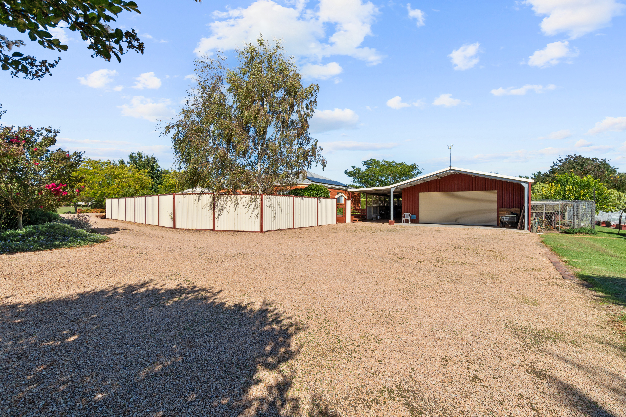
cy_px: 208
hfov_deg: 100.4
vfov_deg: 77.3
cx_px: 313
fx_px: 261
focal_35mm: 15
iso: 100
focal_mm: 10
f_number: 8
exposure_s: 1/320
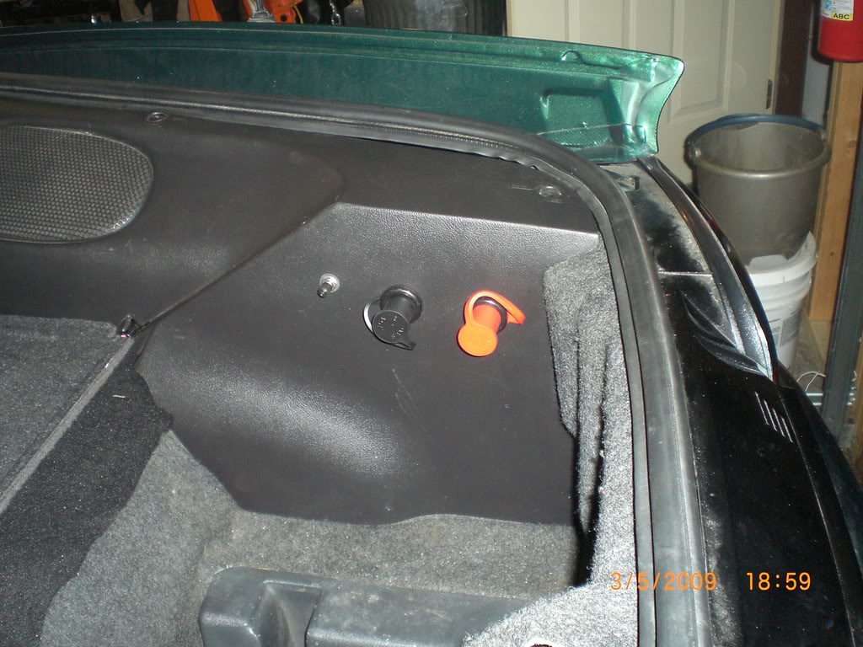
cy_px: 324
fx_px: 947
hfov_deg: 49.0
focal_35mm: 38
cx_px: 432
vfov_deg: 37.7
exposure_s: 1/60
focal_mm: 6.3
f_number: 3.1
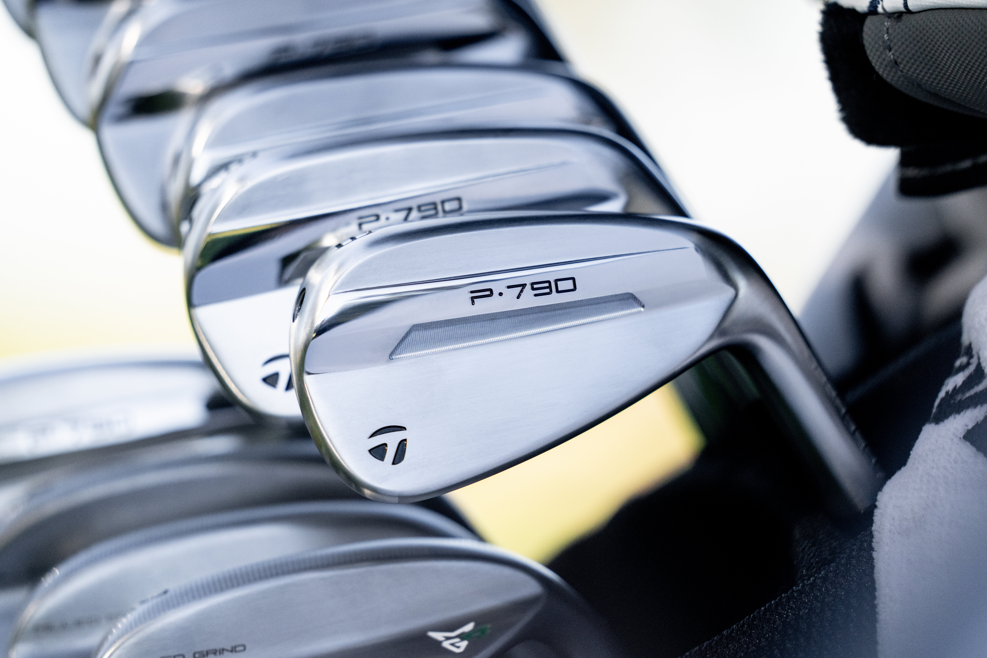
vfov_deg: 6.9
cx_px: 494
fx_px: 5483
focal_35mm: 200
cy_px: 329
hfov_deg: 10.3
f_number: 4
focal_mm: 200
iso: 2000
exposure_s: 1/3200
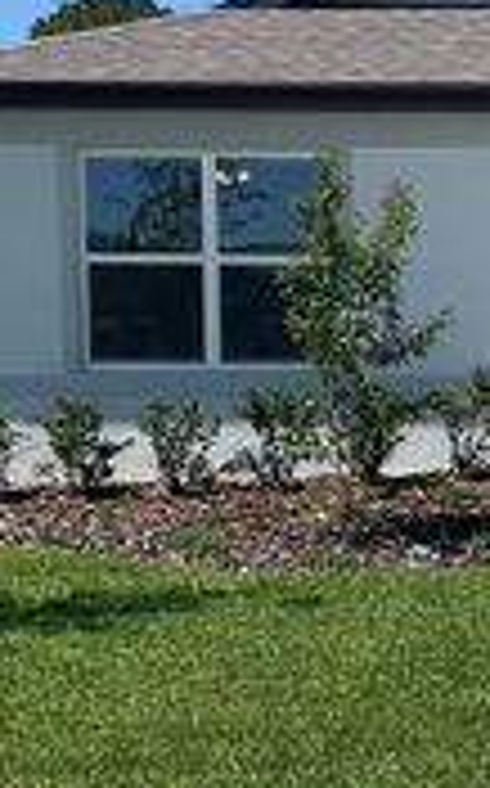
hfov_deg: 14.1
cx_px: 688
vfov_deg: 23.5
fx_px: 1885
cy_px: 471
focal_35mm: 88
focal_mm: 3
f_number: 1.8
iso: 16
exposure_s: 1/3534
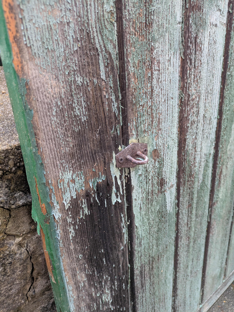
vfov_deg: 69.4
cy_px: 156
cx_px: 117
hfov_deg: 54.9
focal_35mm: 25
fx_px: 225
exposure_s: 1/100
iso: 162
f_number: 1.89
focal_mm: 5.43
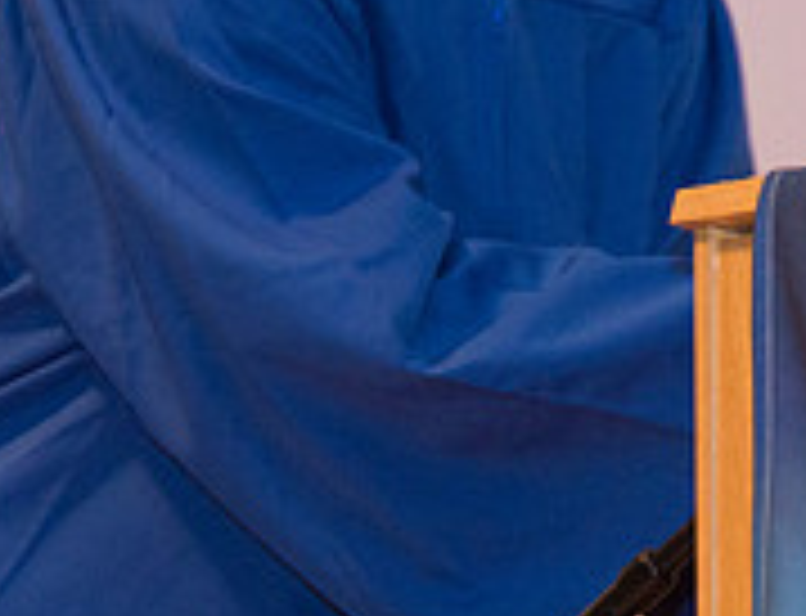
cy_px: 97
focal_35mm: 536
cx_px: 801
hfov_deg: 3.7
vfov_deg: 2.8
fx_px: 12573
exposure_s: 1/80
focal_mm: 135
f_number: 5.6
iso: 2000
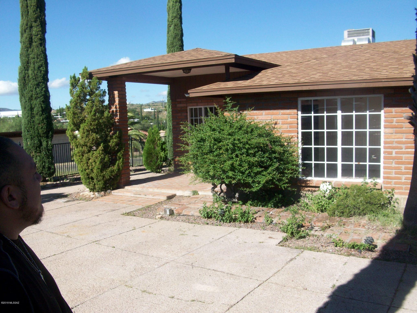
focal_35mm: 34
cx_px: 208
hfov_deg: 54.0
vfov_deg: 41.8
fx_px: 410
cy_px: 156
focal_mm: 5.7
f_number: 5.5
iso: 64
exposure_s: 1/278
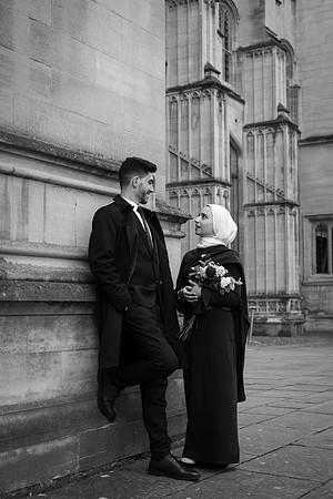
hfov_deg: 27.0
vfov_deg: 39.6
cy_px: 250
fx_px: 694
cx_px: 166
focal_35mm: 50
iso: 200
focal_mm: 50
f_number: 4
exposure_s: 1/320
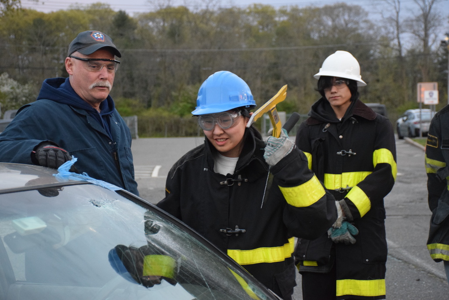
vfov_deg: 17.5
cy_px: 150
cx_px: 224
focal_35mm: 78
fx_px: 973
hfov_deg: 26.0
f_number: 4.8
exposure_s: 1/60
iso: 3200
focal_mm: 52
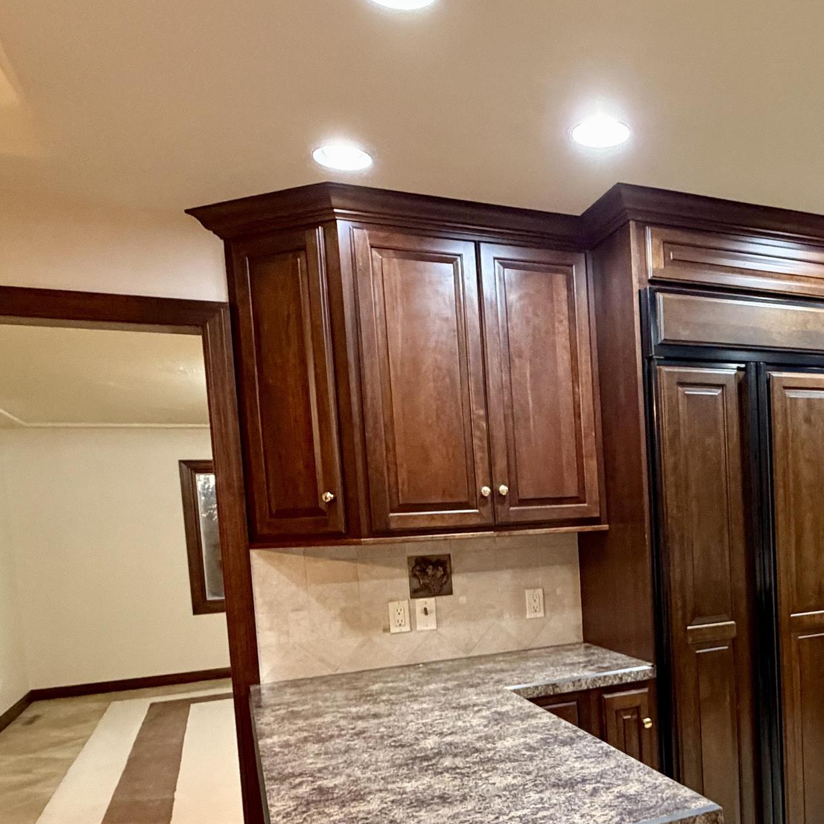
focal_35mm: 31
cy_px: 568
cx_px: 679
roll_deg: +2.9
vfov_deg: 51.3
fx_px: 835
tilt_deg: -5.1
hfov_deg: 49.0
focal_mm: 2.22
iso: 800
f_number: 2.2
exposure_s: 1/60
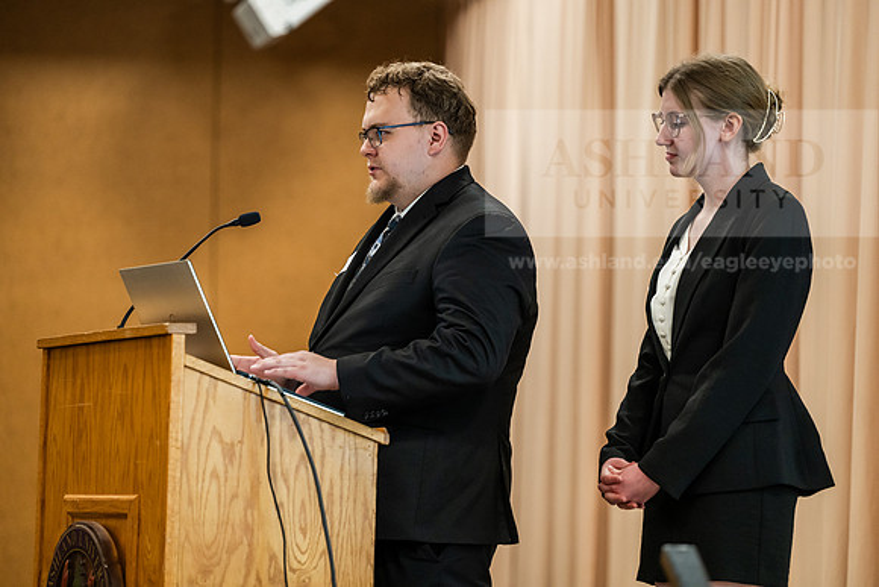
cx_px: 440
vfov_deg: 9.2
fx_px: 3663
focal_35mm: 150
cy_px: 294
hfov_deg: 13.7
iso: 2500
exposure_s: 1/200
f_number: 3.2
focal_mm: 150
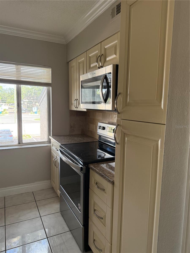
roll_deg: -1.2
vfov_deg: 71.6
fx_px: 176
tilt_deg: -6.9
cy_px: 126
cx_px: 95
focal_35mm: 24
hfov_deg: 56.8
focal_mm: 6.76
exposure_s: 1/148
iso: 200
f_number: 1.78
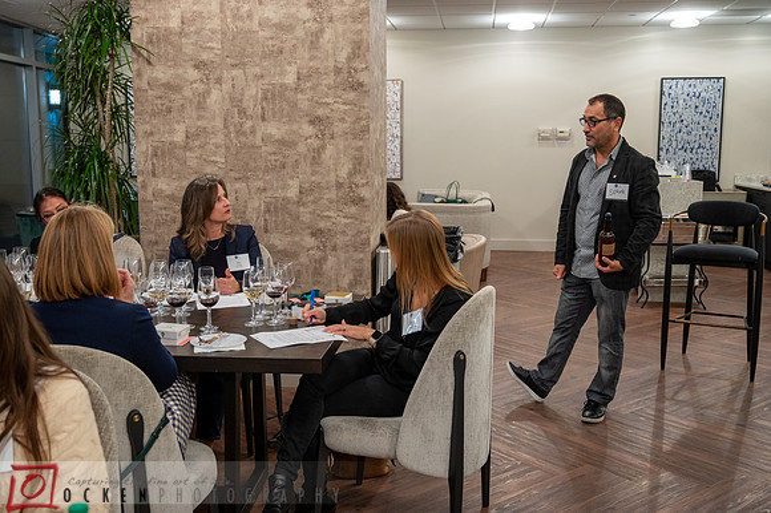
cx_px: 386
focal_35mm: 36
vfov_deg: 36.8
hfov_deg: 53.2
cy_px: 256
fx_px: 771
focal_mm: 36
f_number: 4
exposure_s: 1/80
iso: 2000
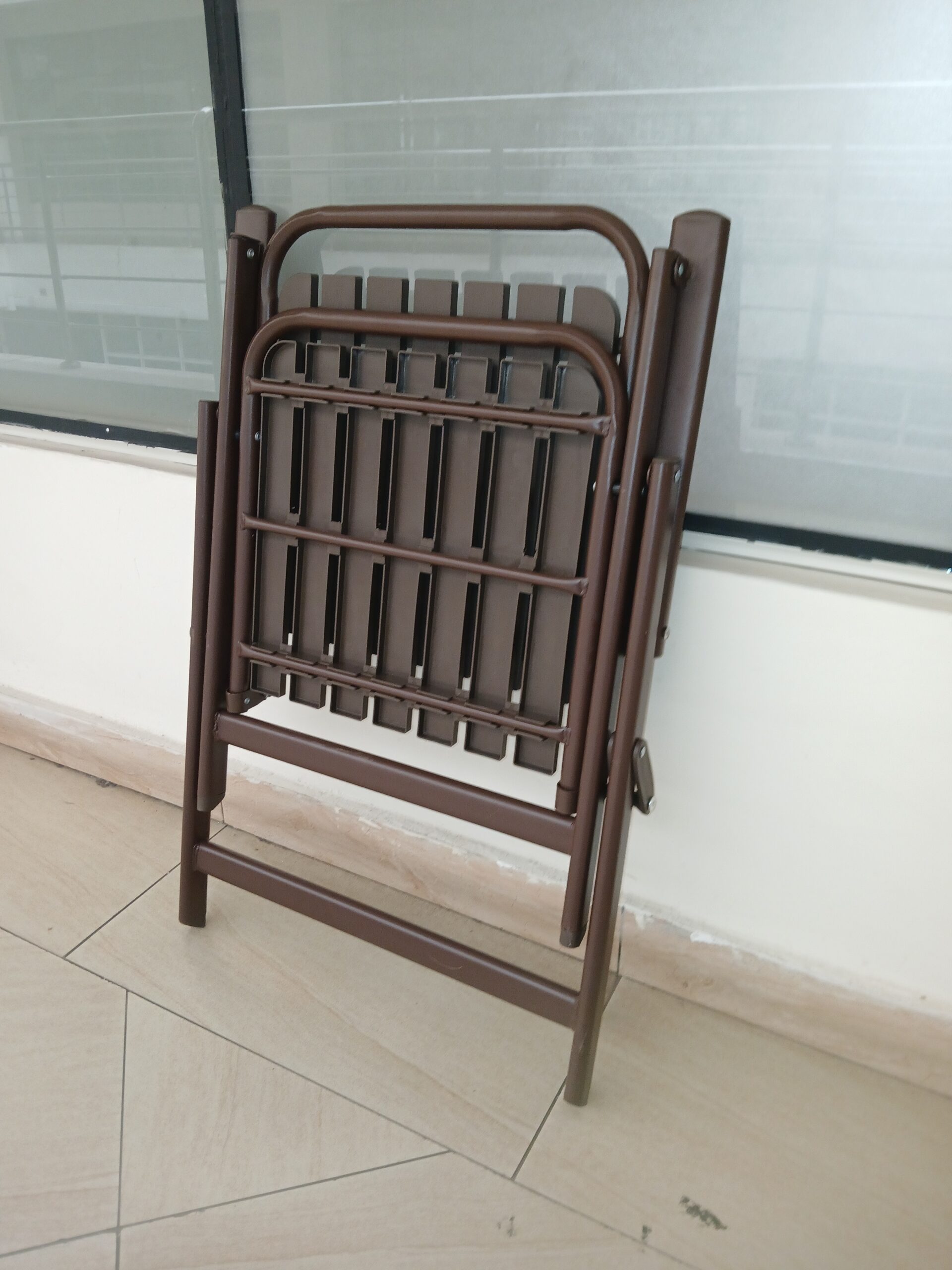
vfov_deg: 67.3
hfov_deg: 53.1
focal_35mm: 26
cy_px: 635
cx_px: 476
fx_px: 953
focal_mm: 3.98
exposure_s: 1/50
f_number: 1.8
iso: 125
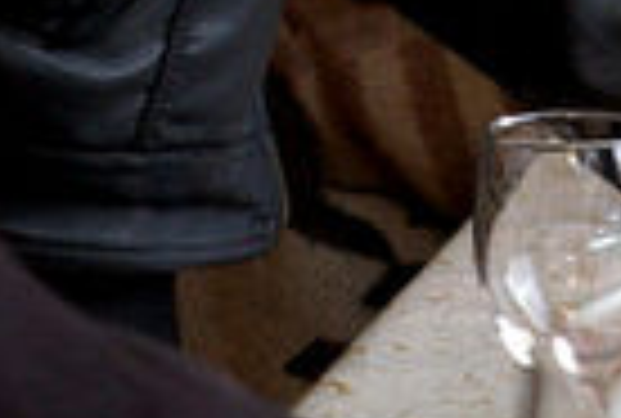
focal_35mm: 419
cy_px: 611
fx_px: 7256
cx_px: 684
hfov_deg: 4.9
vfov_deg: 3.3
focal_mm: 43
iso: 500
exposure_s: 1/50
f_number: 7.1
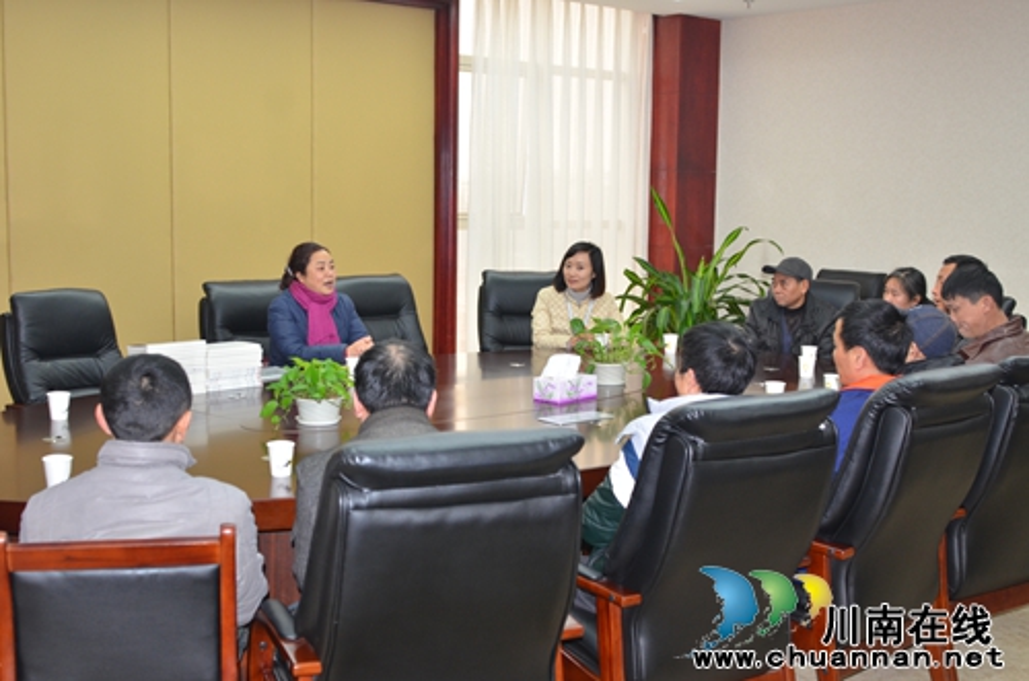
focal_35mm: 42
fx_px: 1198
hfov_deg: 46.5
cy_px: 340
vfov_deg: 31.7
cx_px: 514
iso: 640
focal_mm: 28
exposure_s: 1/60
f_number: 4.8
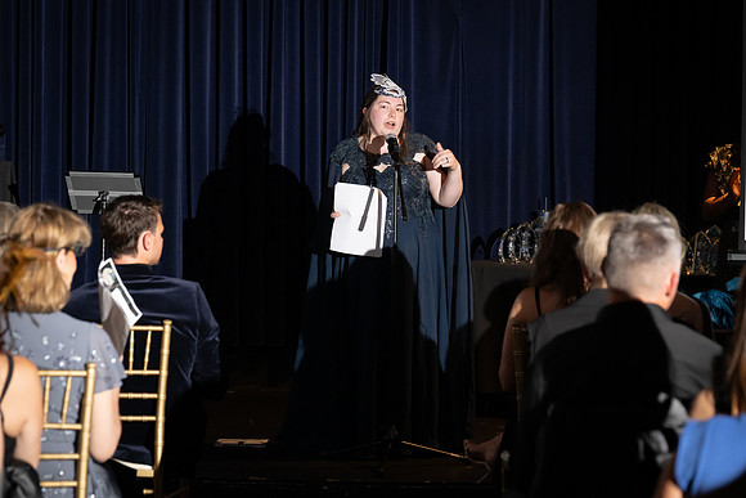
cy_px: 249
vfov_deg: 10.9
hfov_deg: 16.3
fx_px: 2611
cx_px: 373
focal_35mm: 126
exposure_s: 1/200
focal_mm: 126
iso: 2500
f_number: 5
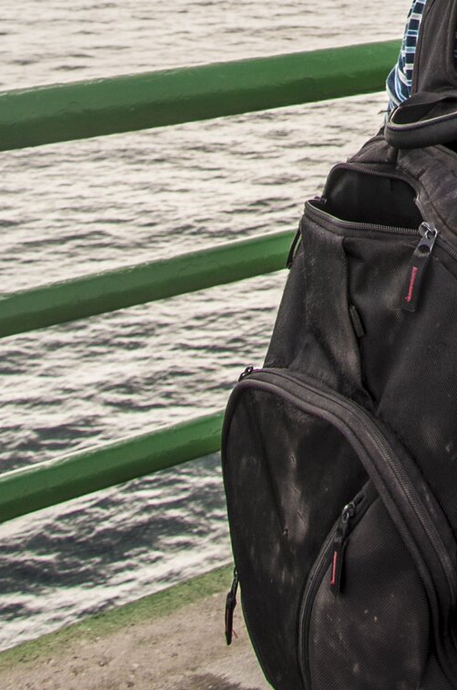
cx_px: 584
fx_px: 1739
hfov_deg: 14.4
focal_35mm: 91
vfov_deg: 19.4
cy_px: -365
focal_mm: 18
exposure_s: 1/200
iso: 100
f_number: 9
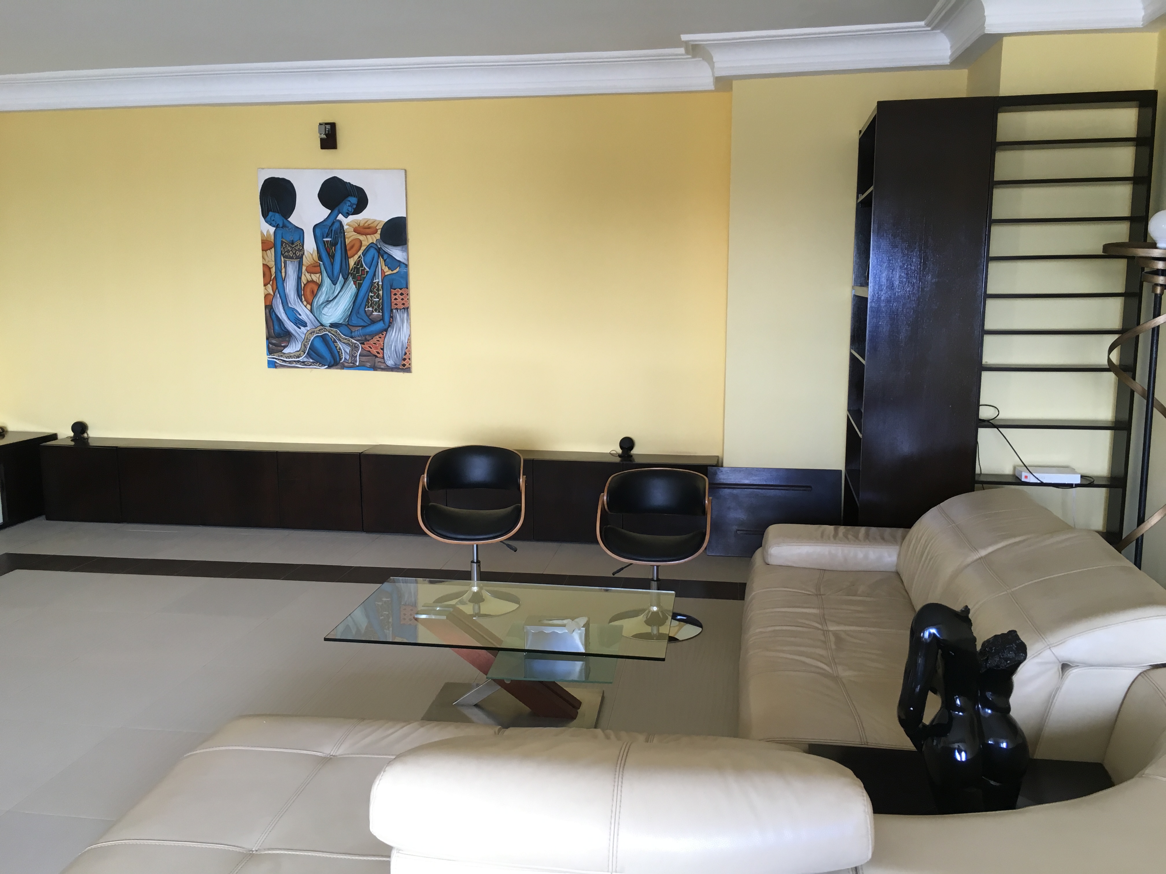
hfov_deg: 61.7
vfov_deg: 48.2
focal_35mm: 29
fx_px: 977
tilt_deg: -9.5
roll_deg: +0.6
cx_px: 583
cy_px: 437
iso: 80
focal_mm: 4.15
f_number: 2.2
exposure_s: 1/33
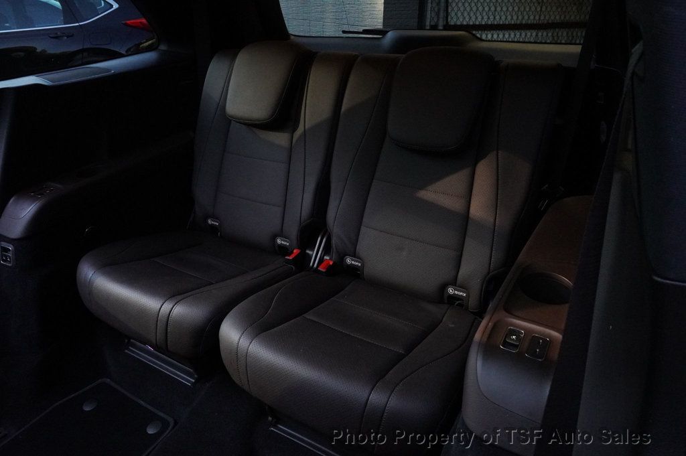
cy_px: 228
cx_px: 343
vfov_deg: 53.1
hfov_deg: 73.8
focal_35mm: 24
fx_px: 457
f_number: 9
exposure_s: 1/250
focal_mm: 16
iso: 6400
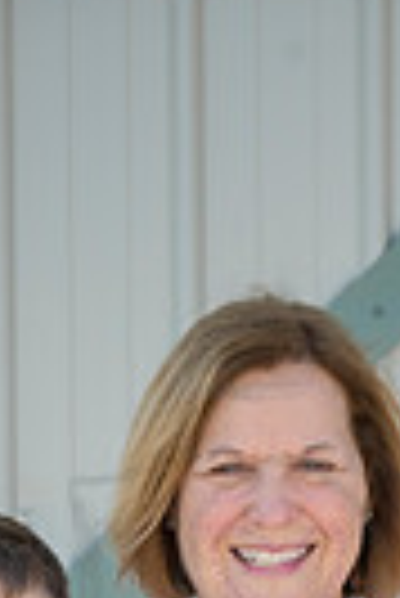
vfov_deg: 7.2
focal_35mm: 281
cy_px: 980
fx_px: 4671
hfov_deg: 4.9
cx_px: 297
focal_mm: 83
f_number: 5.6
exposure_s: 1/640
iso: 400
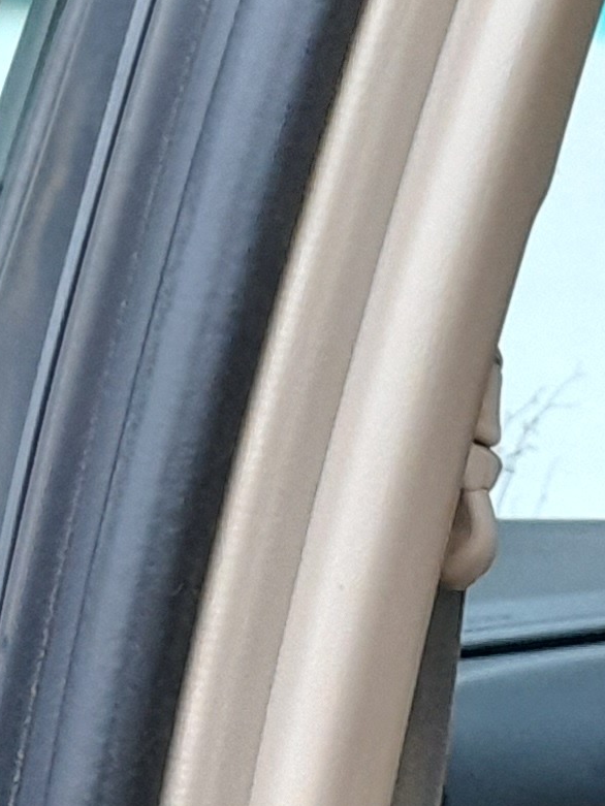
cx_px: 1402
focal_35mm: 128
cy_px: 1430
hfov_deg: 10.2
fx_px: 2982
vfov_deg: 13.8
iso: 320
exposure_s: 1/50
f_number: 2
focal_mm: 4.6
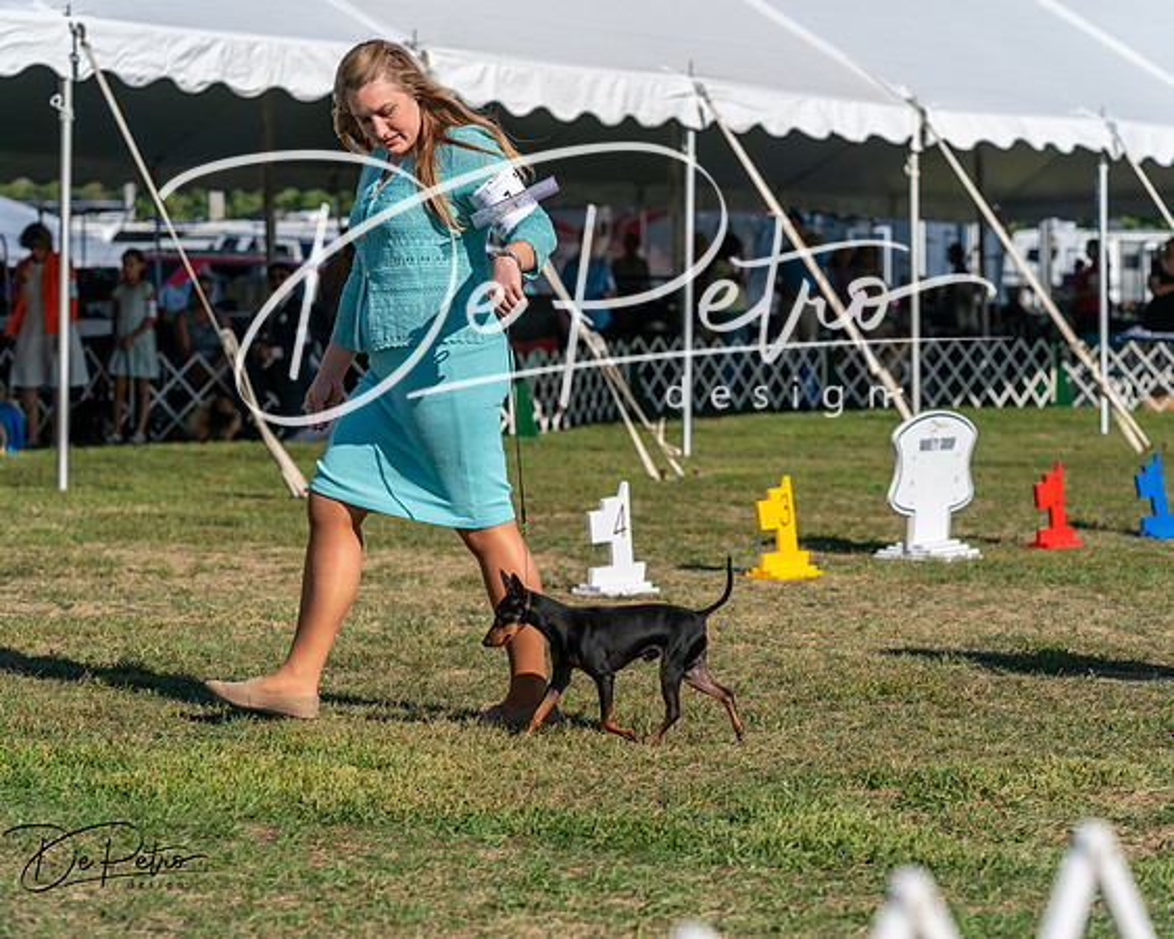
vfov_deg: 14.4
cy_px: 470
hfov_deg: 18.0
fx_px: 3716
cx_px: 587
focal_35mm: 107
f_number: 4.5
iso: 100
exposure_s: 1/1250
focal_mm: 95
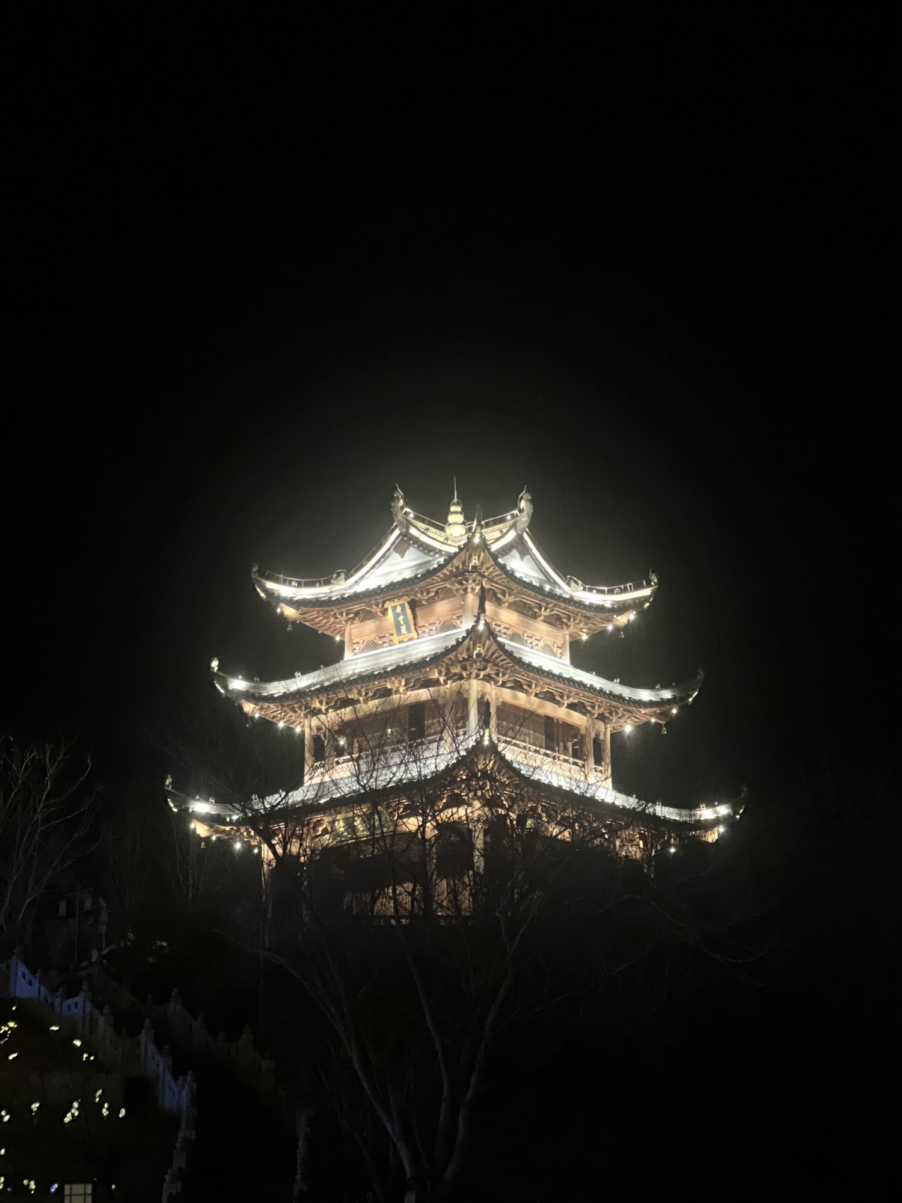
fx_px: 2675
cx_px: 451
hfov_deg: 19.1
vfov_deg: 25.3
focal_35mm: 77
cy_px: 602
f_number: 2.8
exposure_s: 1/14
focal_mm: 9
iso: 1250
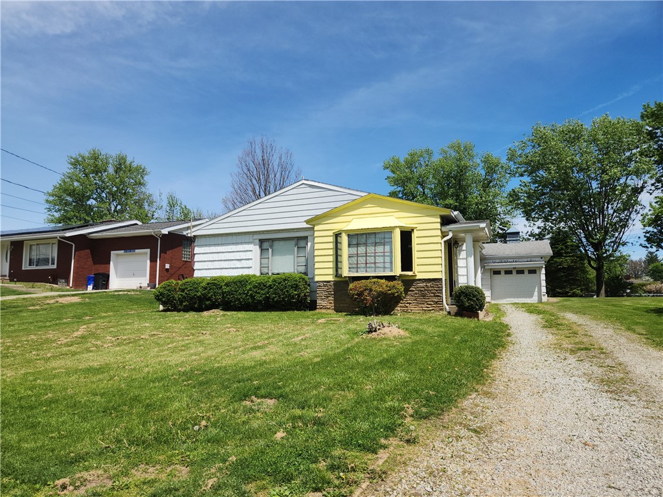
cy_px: 248
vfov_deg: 58.9
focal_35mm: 23
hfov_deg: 73.9
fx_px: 441
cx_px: 332
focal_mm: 5.4
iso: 20
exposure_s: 1/2000
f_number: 1.8
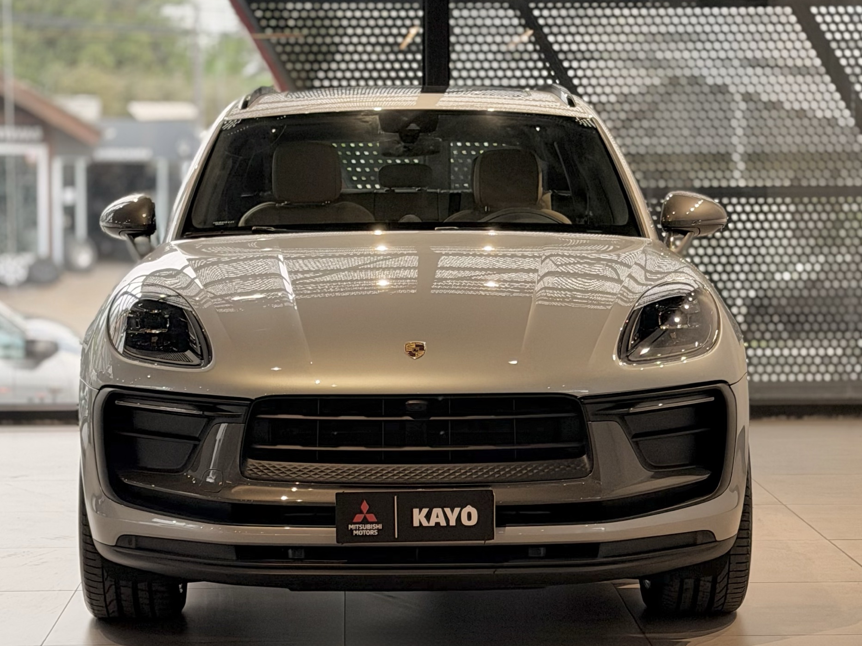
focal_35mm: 66
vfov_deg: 22.2
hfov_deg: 29.4
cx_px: 407
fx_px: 1643
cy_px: 342
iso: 80
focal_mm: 6.76
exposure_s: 1/60
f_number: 1.78
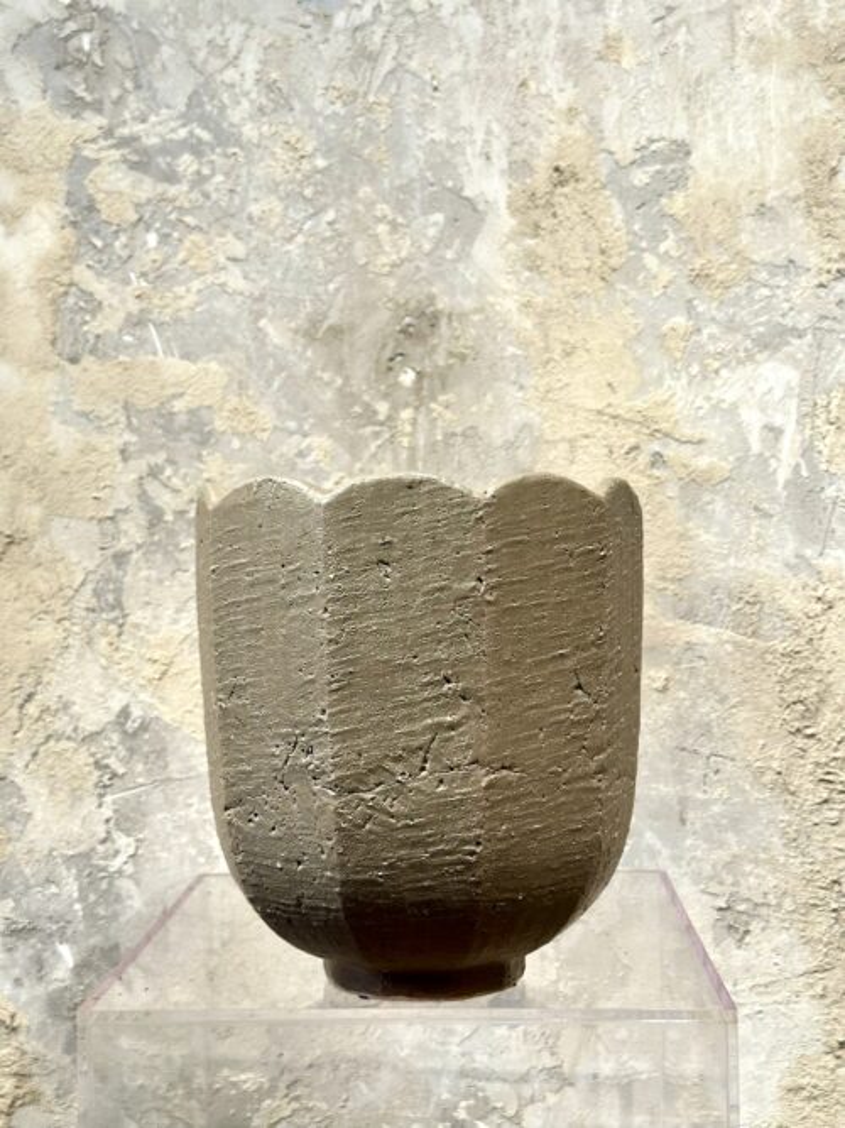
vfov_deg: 39.7
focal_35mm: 48
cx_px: 422
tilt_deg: +0.2
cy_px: 564
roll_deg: +0.3
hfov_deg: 30.3
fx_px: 1563
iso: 100
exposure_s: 1/100
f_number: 1.78
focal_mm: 6.86
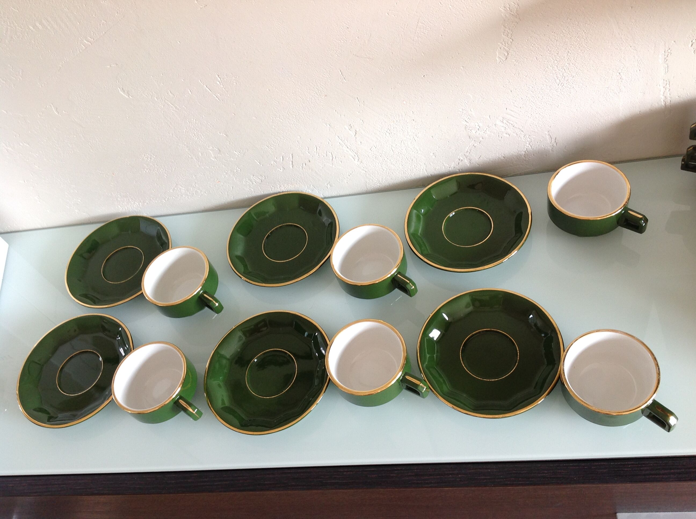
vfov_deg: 40.6
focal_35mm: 35
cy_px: 260
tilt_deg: -53.1
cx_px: 348
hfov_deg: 52.7
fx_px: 703
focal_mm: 4.28
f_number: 2.4
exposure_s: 1/20
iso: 50
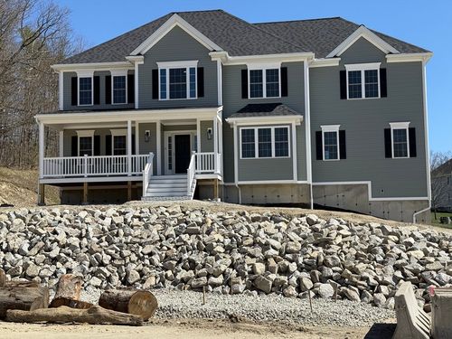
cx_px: 226
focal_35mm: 48
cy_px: 170
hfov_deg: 39.7
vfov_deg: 30.3
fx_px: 627
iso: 64
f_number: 1.78
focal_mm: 6.76
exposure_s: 1/4329
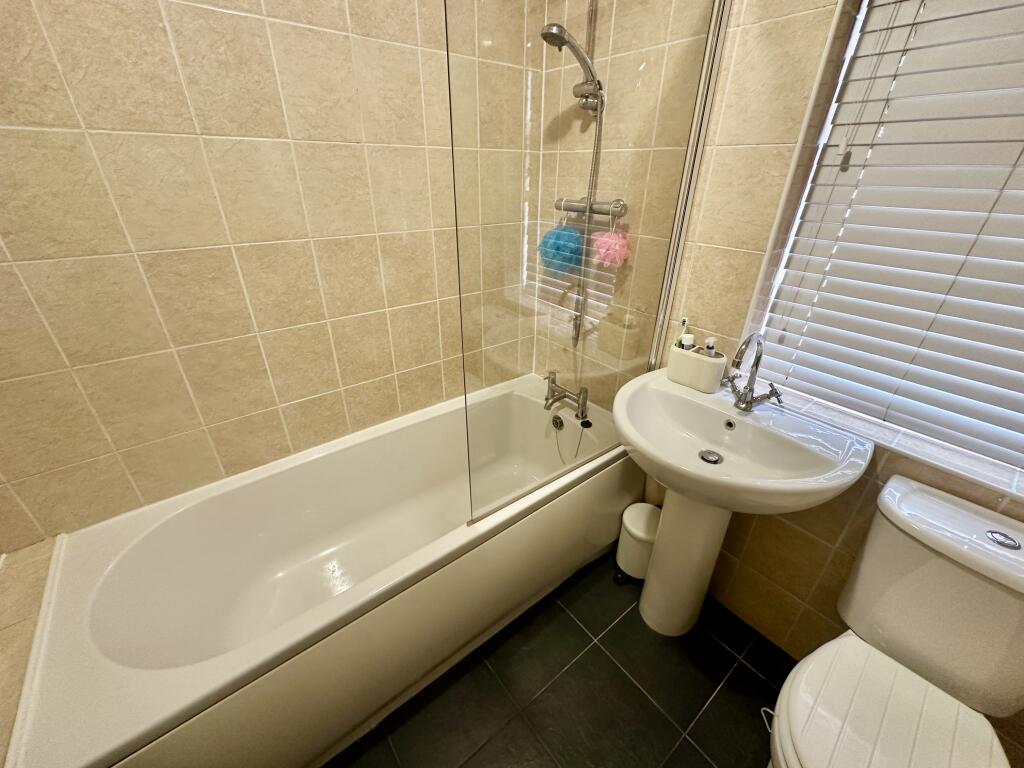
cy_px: 384
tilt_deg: -26.9
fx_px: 414
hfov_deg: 102.1
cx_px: 512
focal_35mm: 14
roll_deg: -1.6
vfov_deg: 85.7
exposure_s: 1/50
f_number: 2.2
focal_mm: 2.22
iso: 250
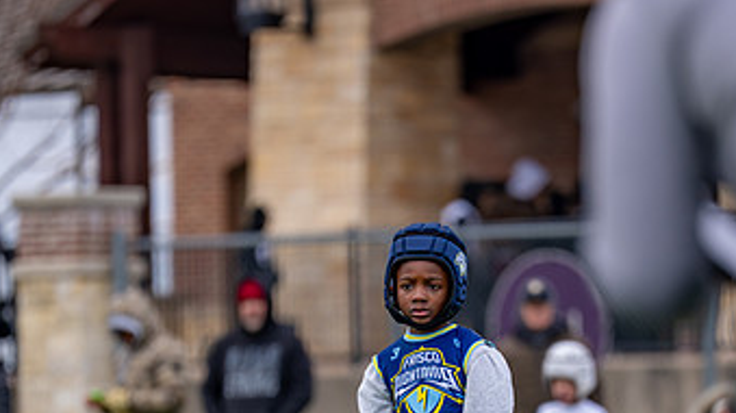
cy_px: 433
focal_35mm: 397
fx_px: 7741
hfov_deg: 5.4
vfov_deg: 3.0
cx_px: 449
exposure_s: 1/250
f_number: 2.8
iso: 160
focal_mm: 185
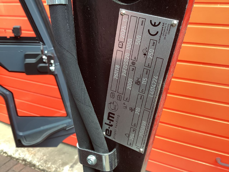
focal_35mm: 31
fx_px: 205
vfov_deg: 45.4
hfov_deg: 58.4
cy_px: 86
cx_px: 114
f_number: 2.4
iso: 64
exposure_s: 1/100
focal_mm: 3.3
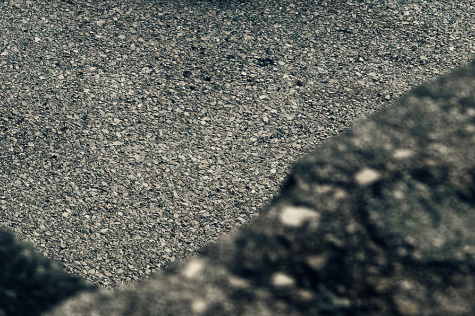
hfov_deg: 10.5
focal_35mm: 188
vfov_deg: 7.2
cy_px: -104
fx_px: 2480
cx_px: -272
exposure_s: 1/5
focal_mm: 35
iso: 100
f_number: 4.5
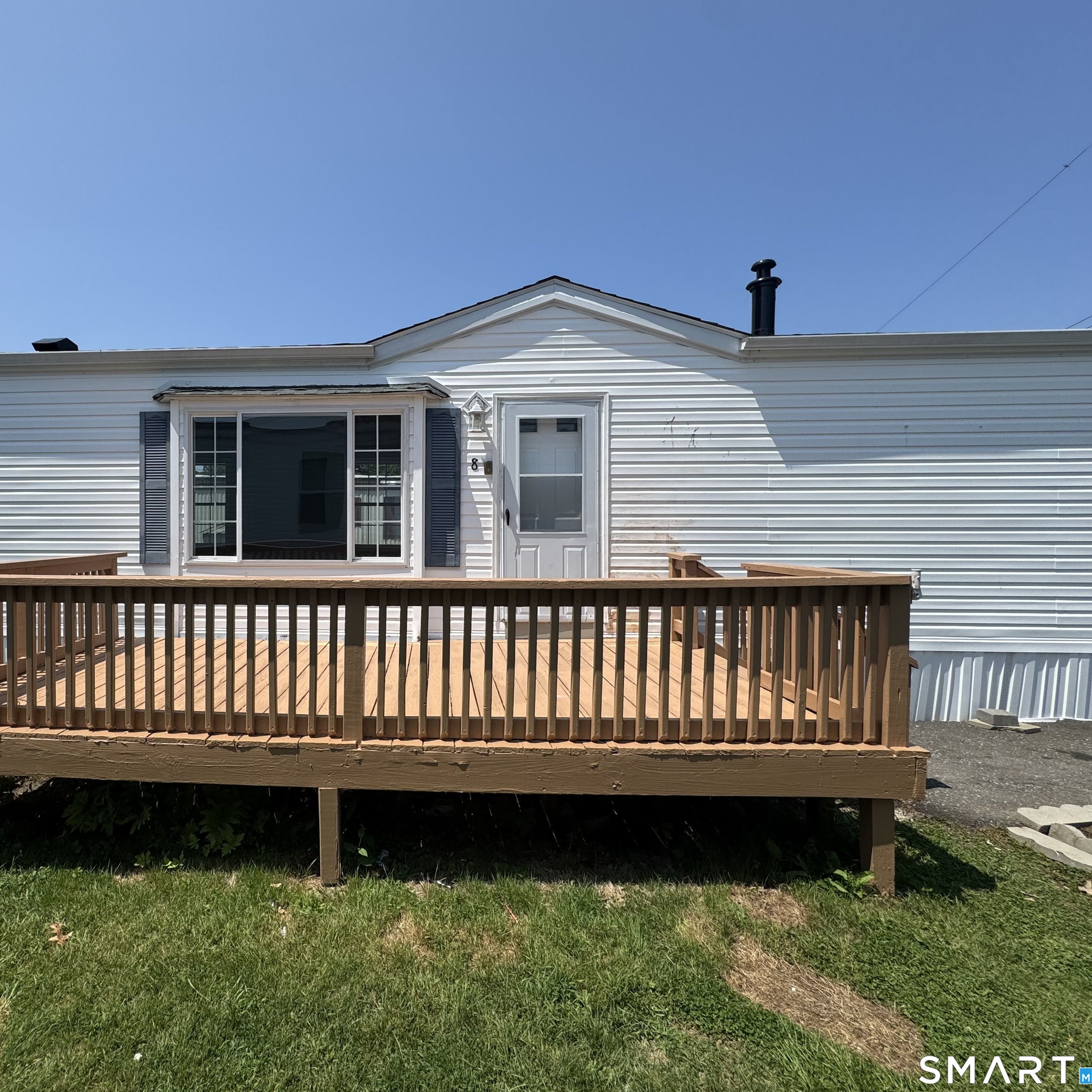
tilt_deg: -0.1
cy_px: 533
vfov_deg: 84.0
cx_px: 392
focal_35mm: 17
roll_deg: +0.4
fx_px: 607
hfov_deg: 82.0
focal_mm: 2.22
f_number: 2.2
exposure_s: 1/2674
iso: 50
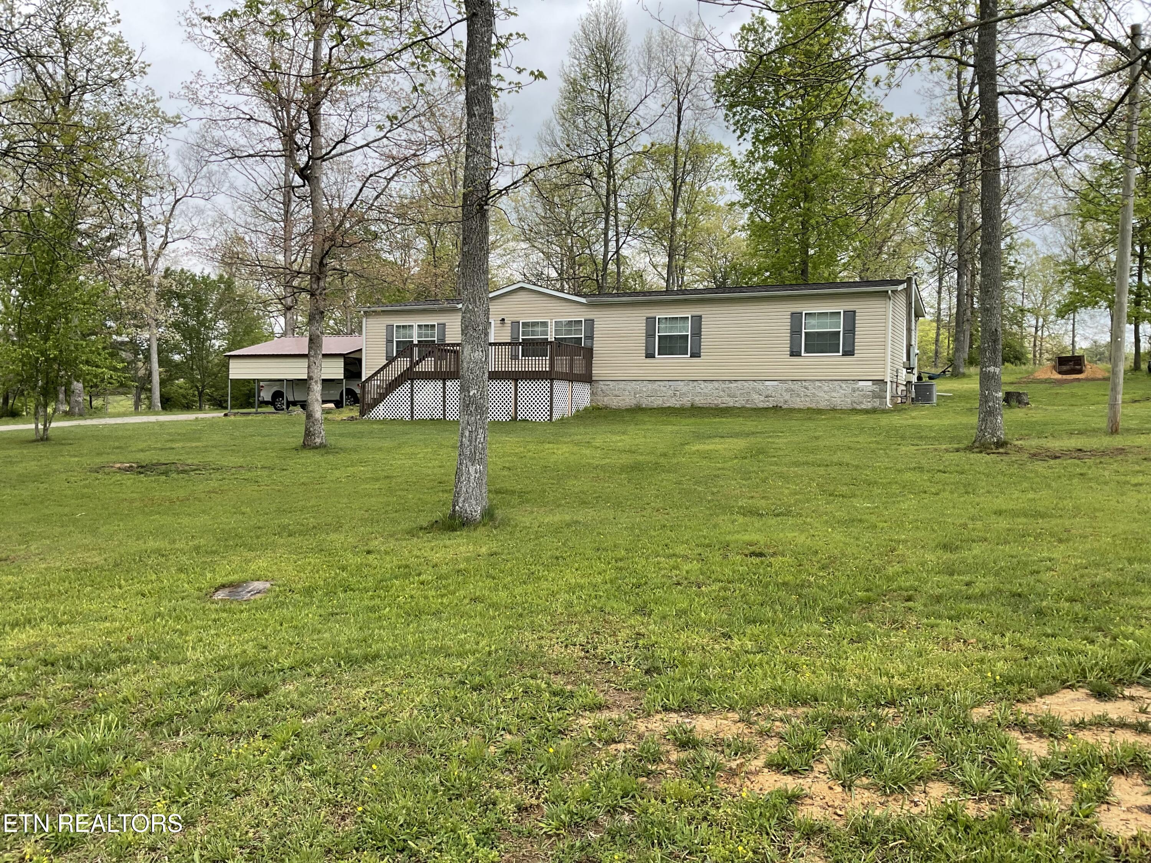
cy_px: 432
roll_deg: -0.2
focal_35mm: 29
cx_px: 576
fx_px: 964
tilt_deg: +0.5
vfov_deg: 48.2
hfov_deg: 61.7
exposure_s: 1/883
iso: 16
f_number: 1.8
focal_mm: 3
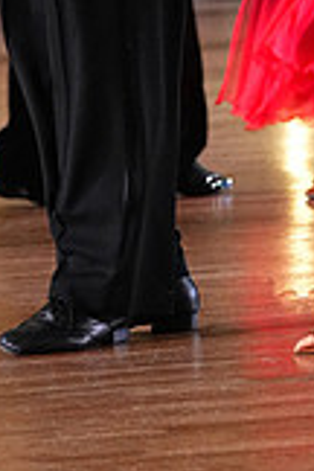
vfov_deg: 4.5
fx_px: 5979
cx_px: 382
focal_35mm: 457
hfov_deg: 3.0
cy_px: -282
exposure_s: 1/400
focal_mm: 128
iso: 6400
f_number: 5
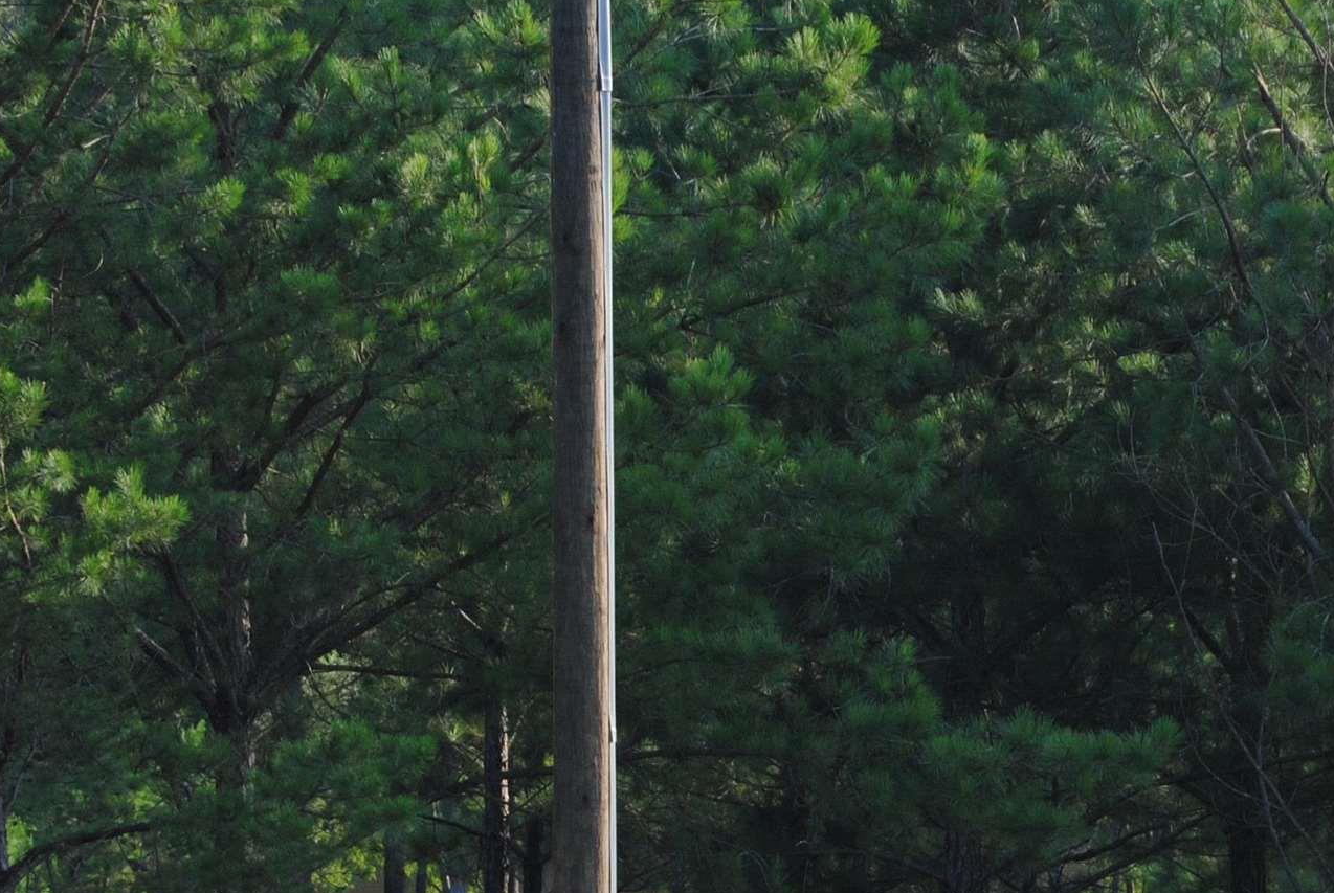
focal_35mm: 217
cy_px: 786
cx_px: 1118
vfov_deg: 6.3
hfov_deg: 9.4
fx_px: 8051
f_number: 5
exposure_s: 1/320
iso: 200
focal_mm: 60
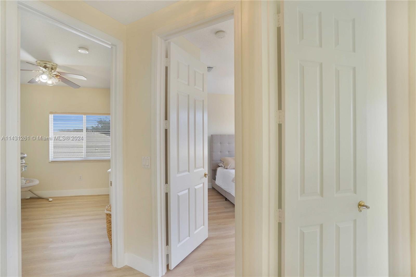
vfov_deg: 73.7
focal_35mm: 16
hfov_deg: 96.7
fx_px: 185
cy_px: 138
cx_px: 208
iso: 320
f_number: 4.5
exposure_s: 1/125
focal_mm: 16
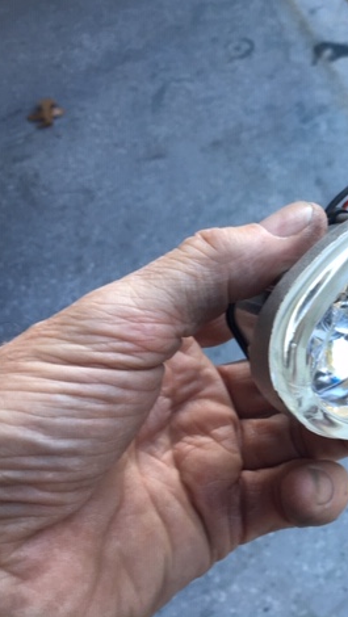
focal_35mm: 43
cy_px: 305
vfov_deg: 47.3
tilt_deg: -56.9
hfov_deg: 25.6
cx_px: 386
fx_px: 704
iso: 25
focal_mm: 4.15
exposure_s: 1/60
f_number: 2.2
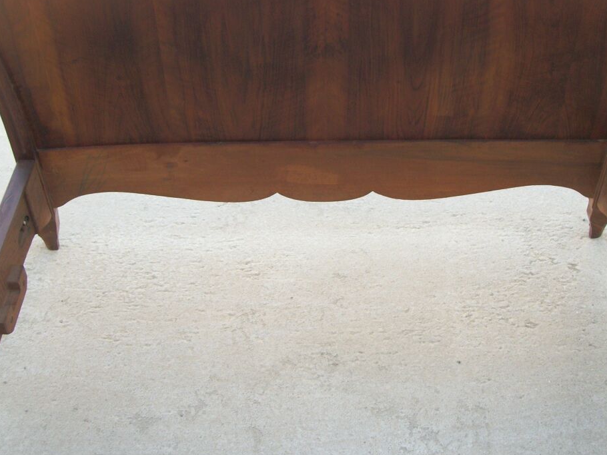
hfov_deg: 42.1
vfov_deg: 32.1
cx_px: 306
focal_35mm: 45
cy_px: 185
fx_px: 789
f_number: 2.9
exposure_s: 1/125
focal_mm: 5.7
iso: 80
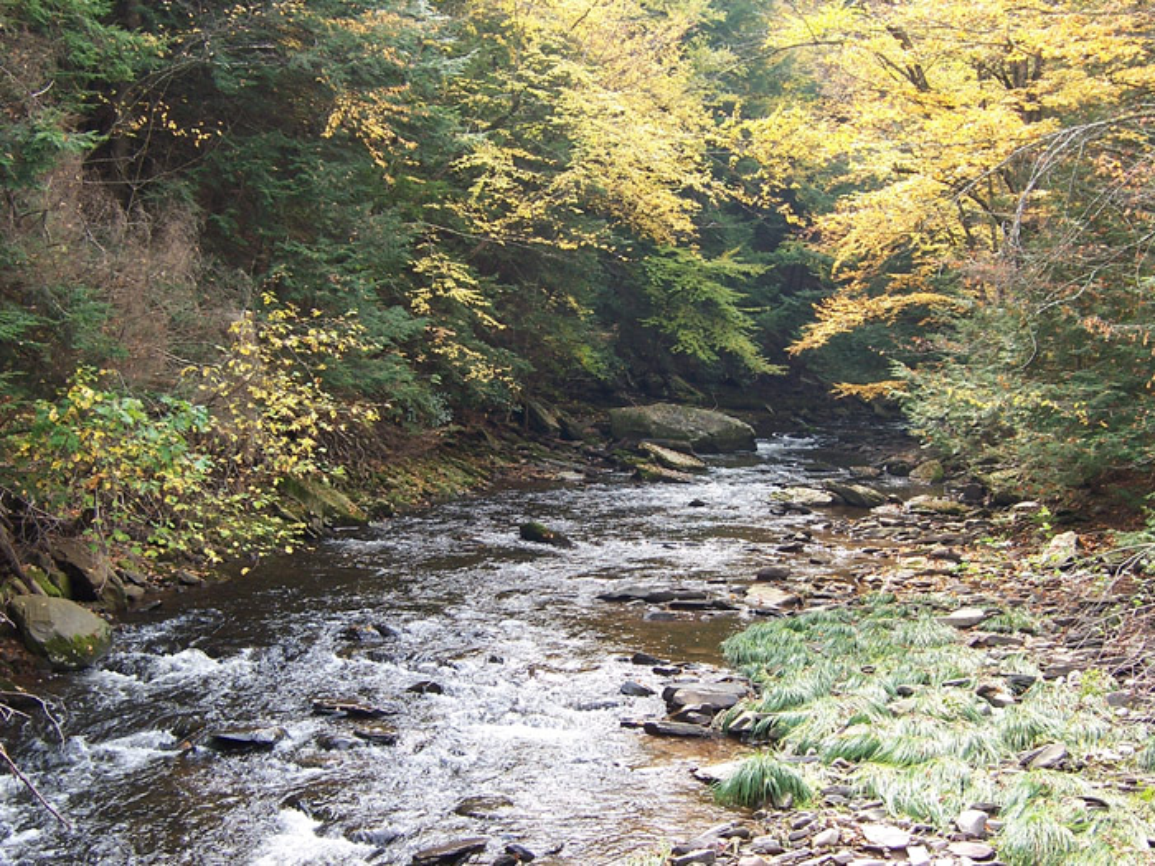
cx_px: 578
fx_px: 1635
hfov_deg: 38.9
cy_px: 433
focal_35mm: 49
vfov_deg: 29.7
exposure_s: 1/60
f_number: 4
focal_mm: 8.2
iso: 80
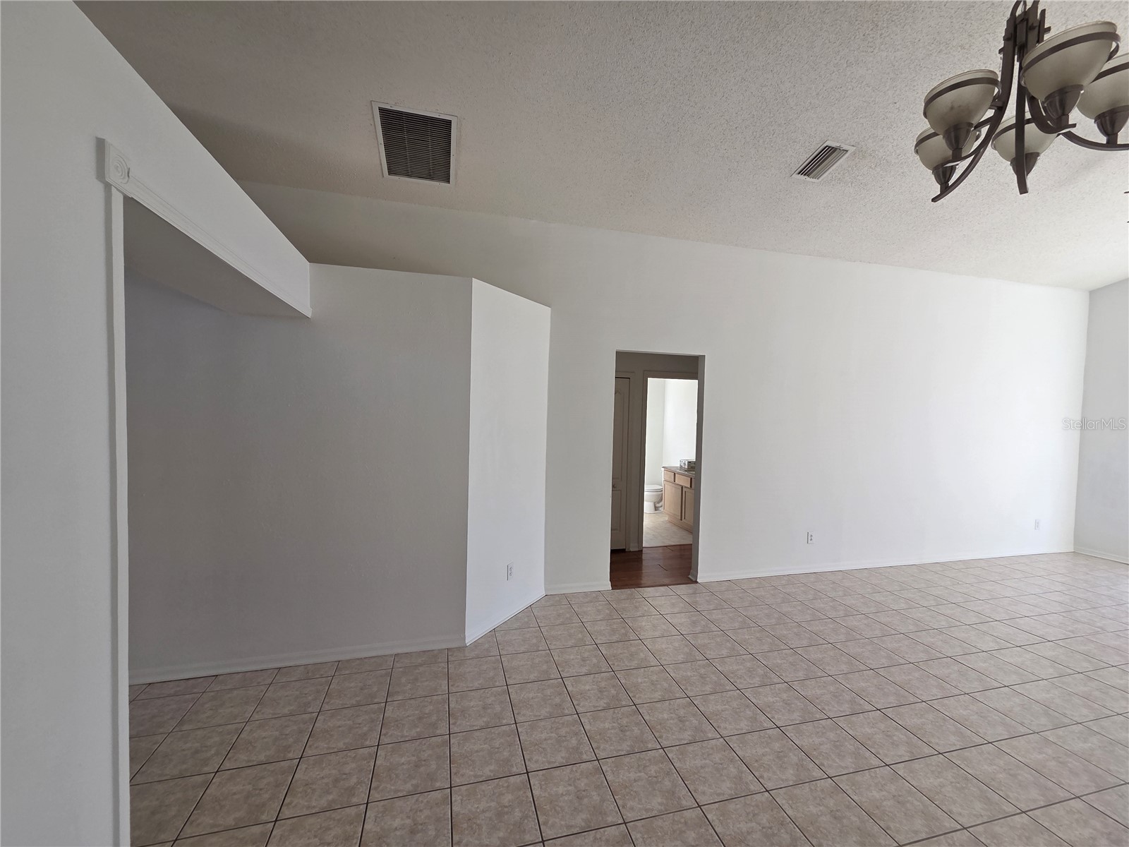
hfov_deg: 106.2
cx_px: 564
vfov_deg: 89.9
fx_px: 424
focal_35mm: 13
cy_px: 424
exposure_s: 1/127
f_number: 2.2
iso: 50
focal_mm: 2.2
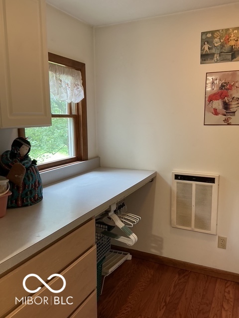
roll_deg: +0.2
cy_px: 159
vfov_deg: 61.7
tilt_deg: -8.8
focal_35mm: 29
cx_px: 120
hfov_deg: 48.2
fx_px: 267
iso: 64
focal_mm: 3
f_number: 1.8
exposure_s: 1/60
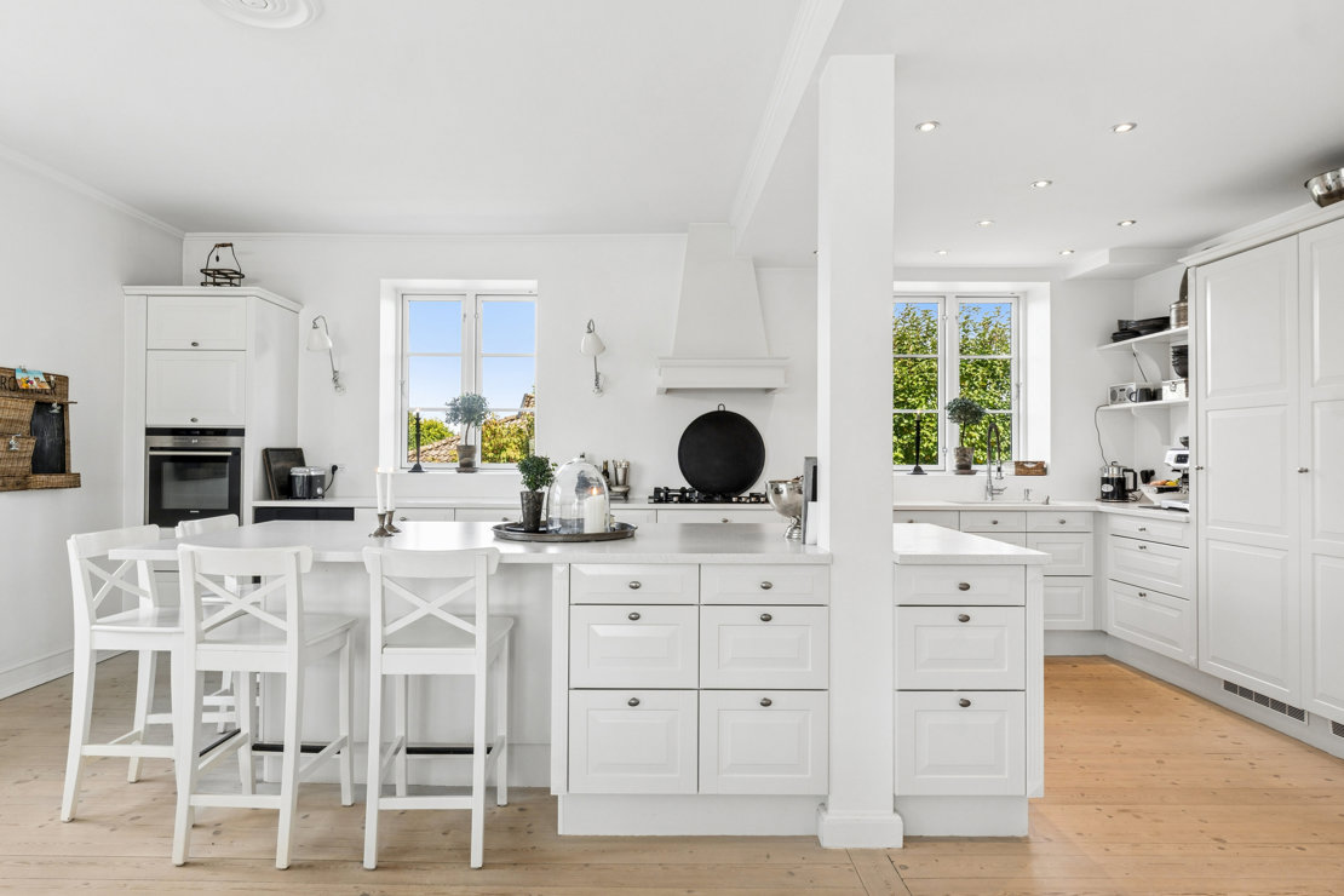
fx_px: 840
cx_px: 672
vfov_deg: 56.1
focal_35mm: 22
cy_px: 448
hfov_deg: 77.3
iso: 200
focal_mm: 15
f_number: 8
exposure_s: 1/80
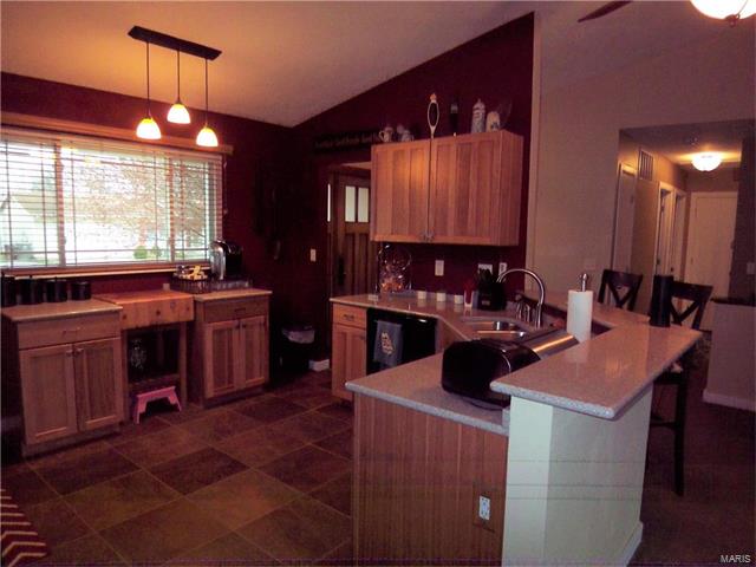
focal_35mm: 23
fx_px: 502
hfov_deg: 73.9
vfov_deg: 58.9
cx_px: 378
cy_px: 284
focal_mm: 3.8
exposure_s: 1/30
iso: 200
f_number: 2.8
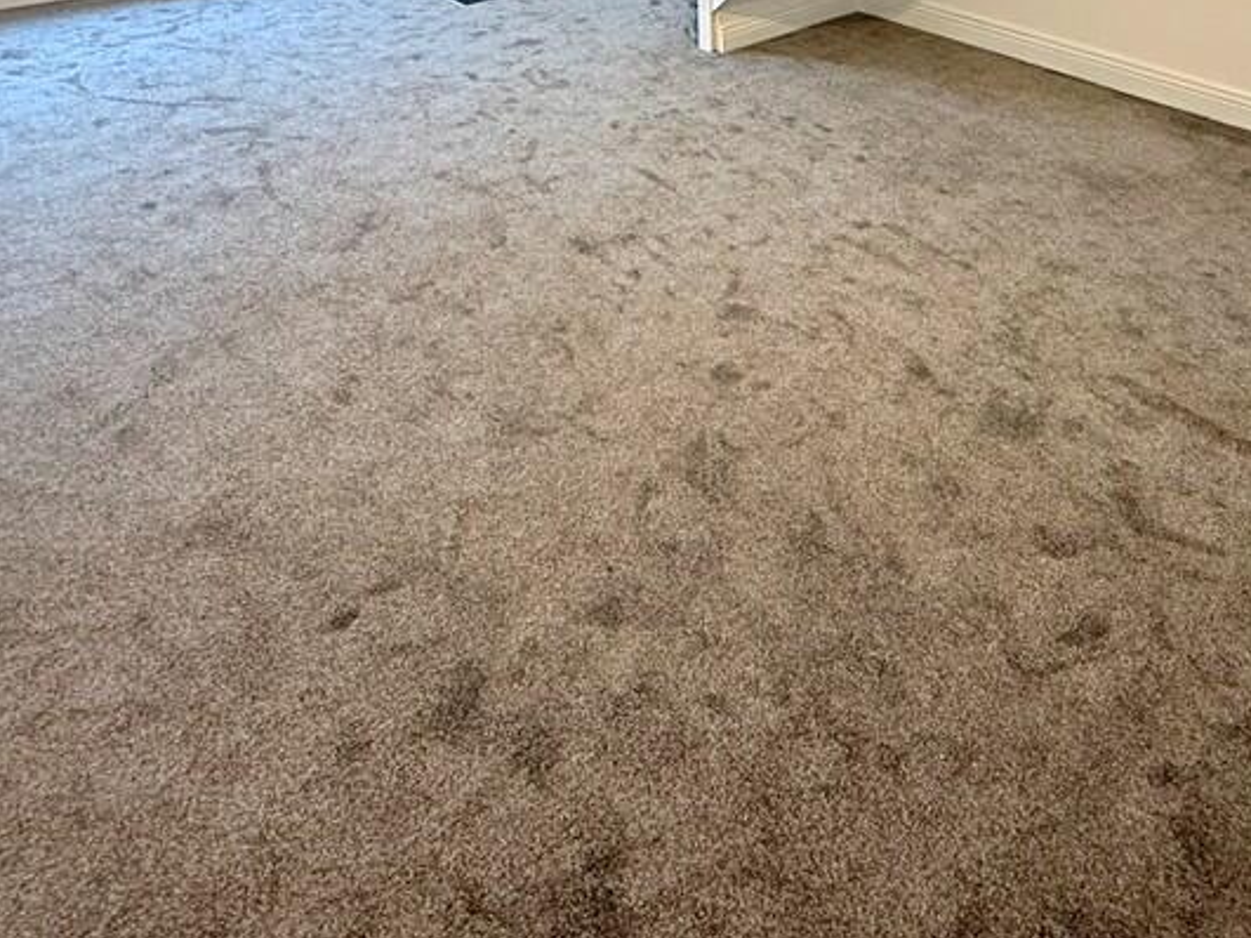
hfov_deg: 64.3
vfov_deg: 46.1
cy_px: 85
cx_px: 789
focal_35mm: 27
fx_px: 976
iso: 320
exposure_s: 1/100
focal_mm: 2.22
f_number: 2.2
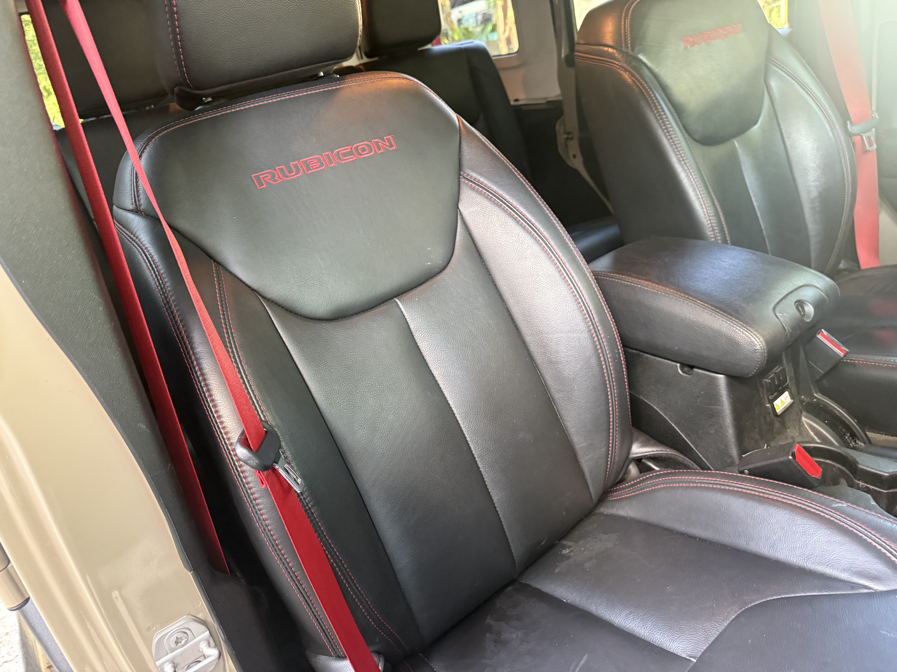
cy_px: 336
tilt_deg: -19.1
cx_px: 448
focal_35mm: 24
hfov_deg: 71.6
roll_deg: +8.6
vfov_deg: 56.8
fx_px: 622
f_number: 1.78
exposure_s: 1/60
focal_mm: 6.76
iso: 640
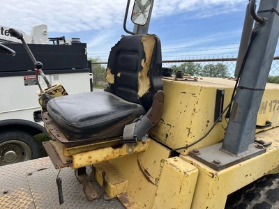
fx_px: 210
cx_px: 140
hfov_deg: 67.3
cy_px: 104
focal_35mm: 26
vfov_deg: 53.1
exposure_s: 1/1163
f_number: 1.6
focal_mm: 5.1
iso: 50
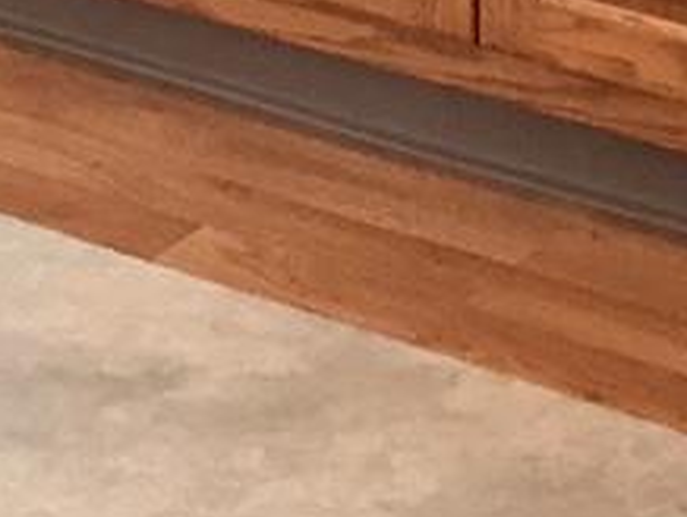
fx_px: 4311
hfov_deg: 9.1
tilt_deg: -10.8
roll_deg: -0.2
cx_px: 492
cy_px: -1018
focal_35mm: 217
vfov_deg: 6.3
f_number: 2.2
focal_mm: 4.15
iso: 125
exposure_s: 1/30
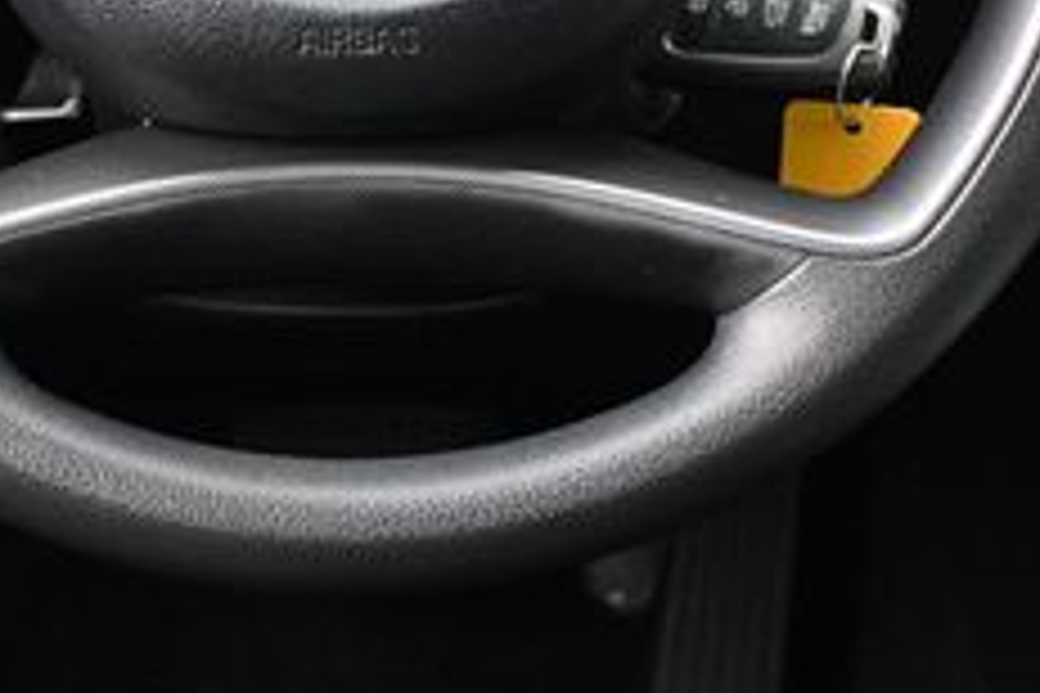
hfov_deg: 17.0
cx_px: 342
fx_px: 3477
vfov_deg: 11.1
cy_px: -243
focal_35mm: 120
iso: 2500
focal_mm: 29
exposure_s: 1/125
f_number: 4.8
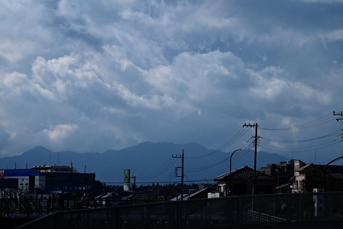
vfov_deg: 6.9
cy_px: 114
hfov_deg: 10.3
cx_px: 172
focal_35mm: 200
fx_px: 1905
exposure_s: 1/500
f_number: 10
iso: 100
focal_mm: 200
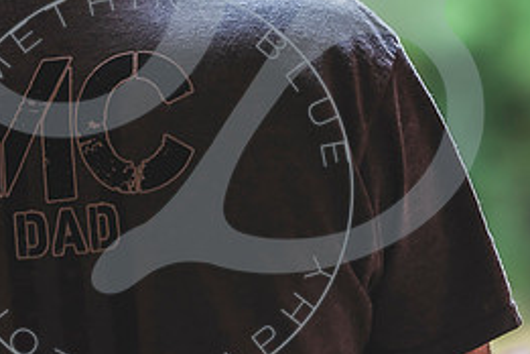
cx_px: 246
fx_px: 3430
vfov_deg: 5.9
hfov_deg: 8.8
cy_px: 19
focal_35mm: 233
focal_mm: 105
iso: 200
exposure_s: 1/320
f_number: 2.8
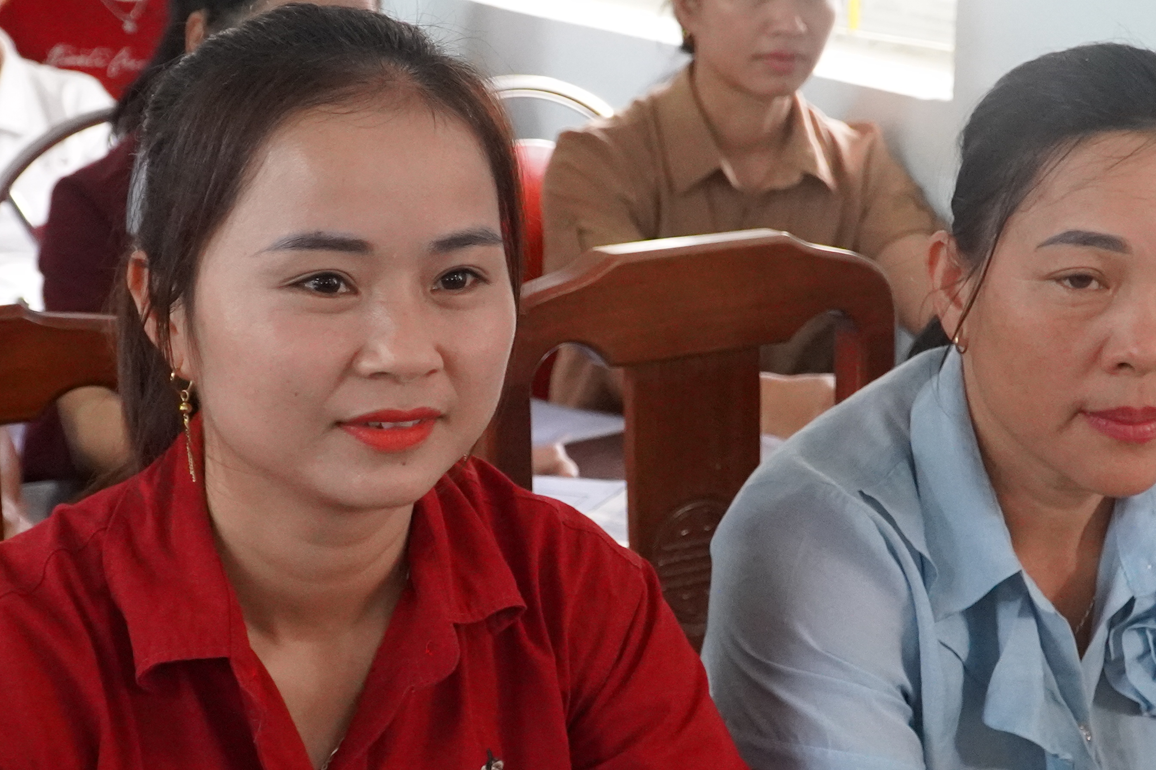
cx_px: 662
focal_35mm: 77
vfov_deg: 17.7
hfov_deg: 26.3
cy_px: 404
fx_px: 2476
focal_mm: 23
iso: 3200
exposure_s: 1/160
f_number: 4
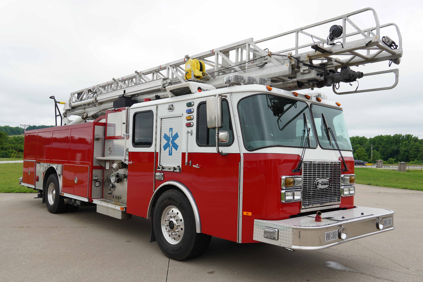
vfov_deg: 43.6
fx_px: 352
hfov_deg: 61.9
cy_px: 141
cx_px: 212
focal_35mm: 30
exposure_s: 1/160
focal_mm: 20
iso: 100
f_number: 6.3
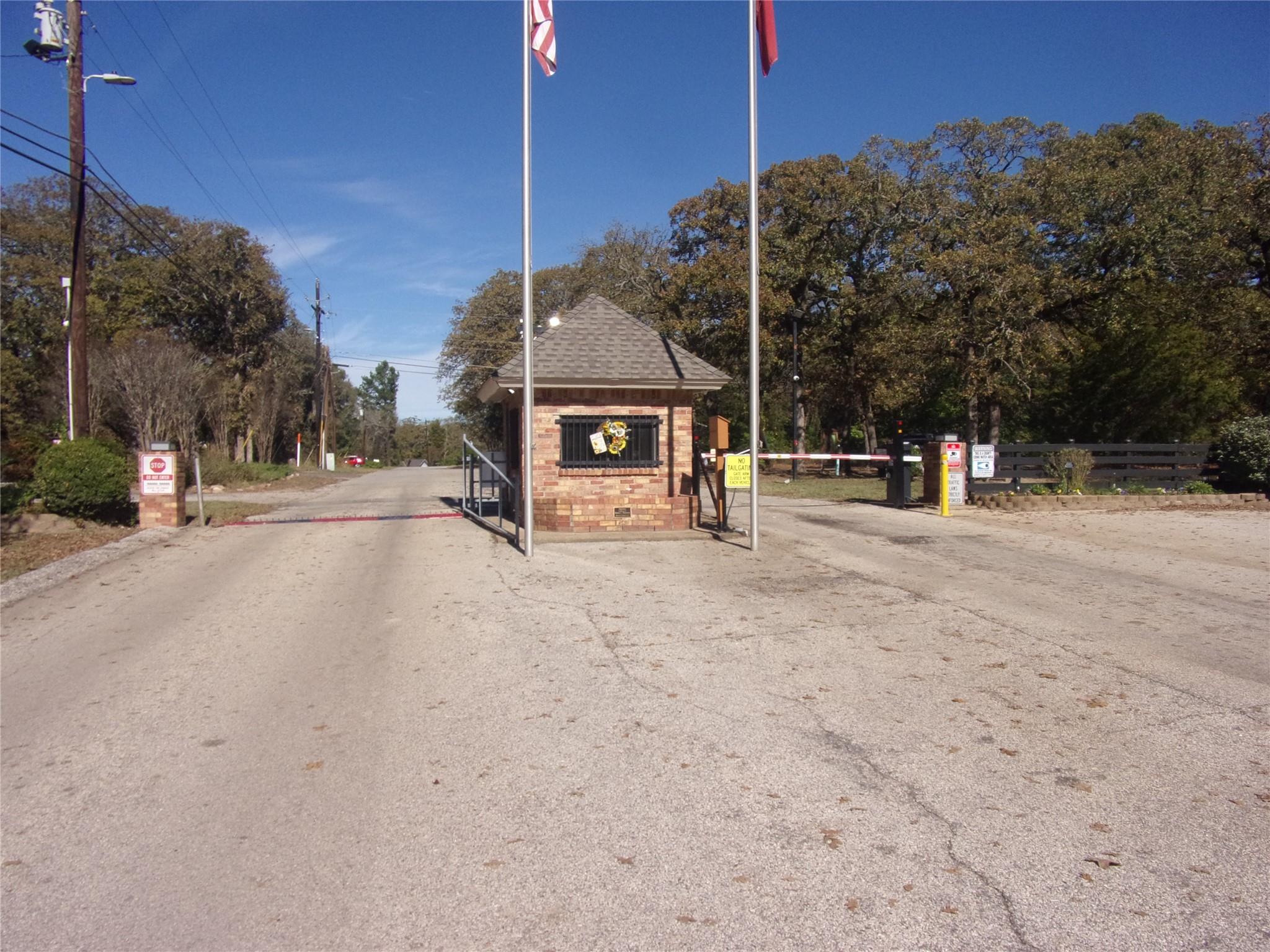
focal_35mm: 24
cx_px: 635
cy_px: 476
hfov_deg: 71.6
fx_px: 881
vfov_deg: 56.8
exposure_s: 1/1300
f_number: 3.3
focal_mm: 4.3
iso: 80
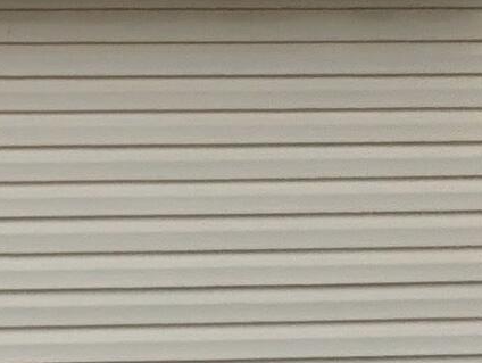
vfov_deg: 15.0
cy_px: -164
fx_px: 1282
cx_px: -1100
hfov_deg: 10.3
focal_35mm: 92
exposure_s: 1/1546
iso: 49
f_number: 2.2
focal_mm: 1.95
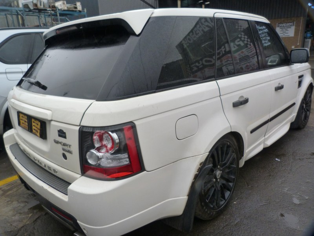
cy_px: 118
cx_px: 157
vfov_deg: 54.9
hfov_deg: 69.4
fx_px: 227
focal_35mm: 25
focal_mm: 4.5
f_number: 2.8
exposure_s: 1/60
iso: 160
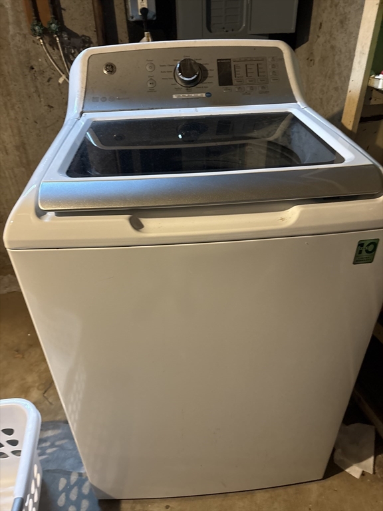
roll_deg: +1.9
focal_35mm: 26
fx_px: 384
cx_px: 192
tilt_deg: -34.8
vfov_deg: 67.3
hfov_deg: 53.1
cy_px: 256
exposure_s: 1/40
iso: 500
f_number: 1.6
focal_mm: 5.96
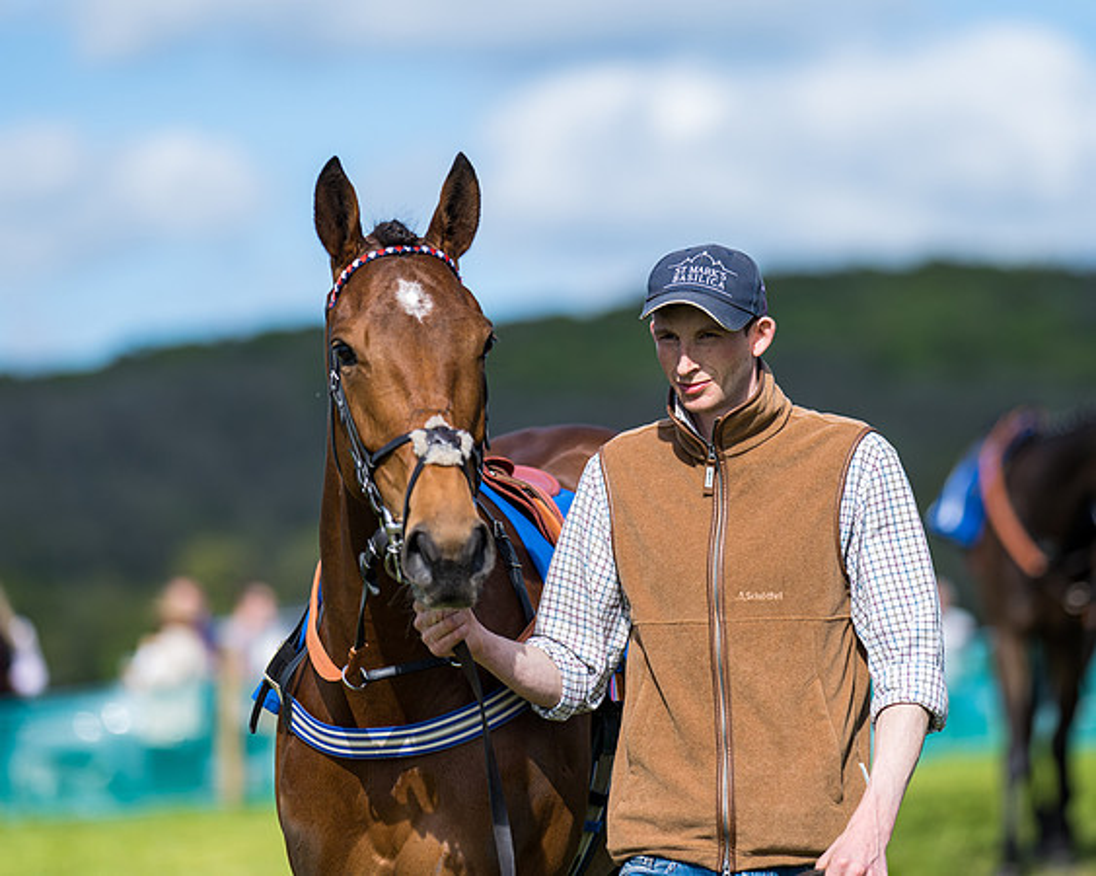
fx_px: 6908
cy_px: 337
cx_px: 701
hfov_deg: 9.1
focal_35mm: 213
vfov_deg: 7.3
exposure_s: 1/3200
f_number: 2
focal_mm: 135
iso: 50
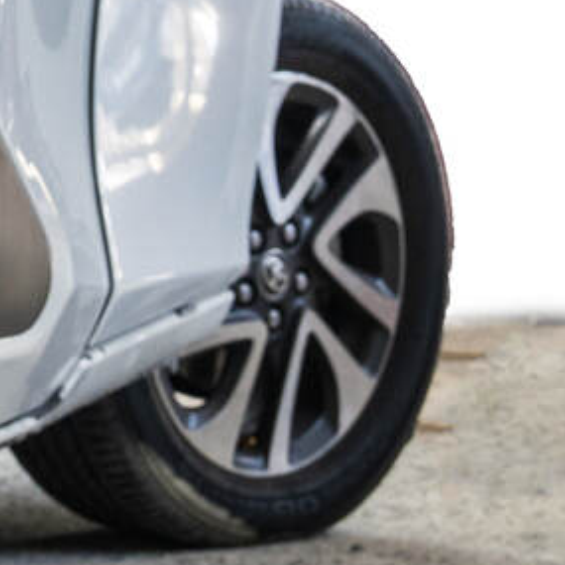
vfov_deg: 7.4
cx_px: -581
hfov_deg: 7.3
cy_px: -357
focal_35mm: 231
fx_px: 4266
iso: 800
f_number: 8
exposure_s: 1/100
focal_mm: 43
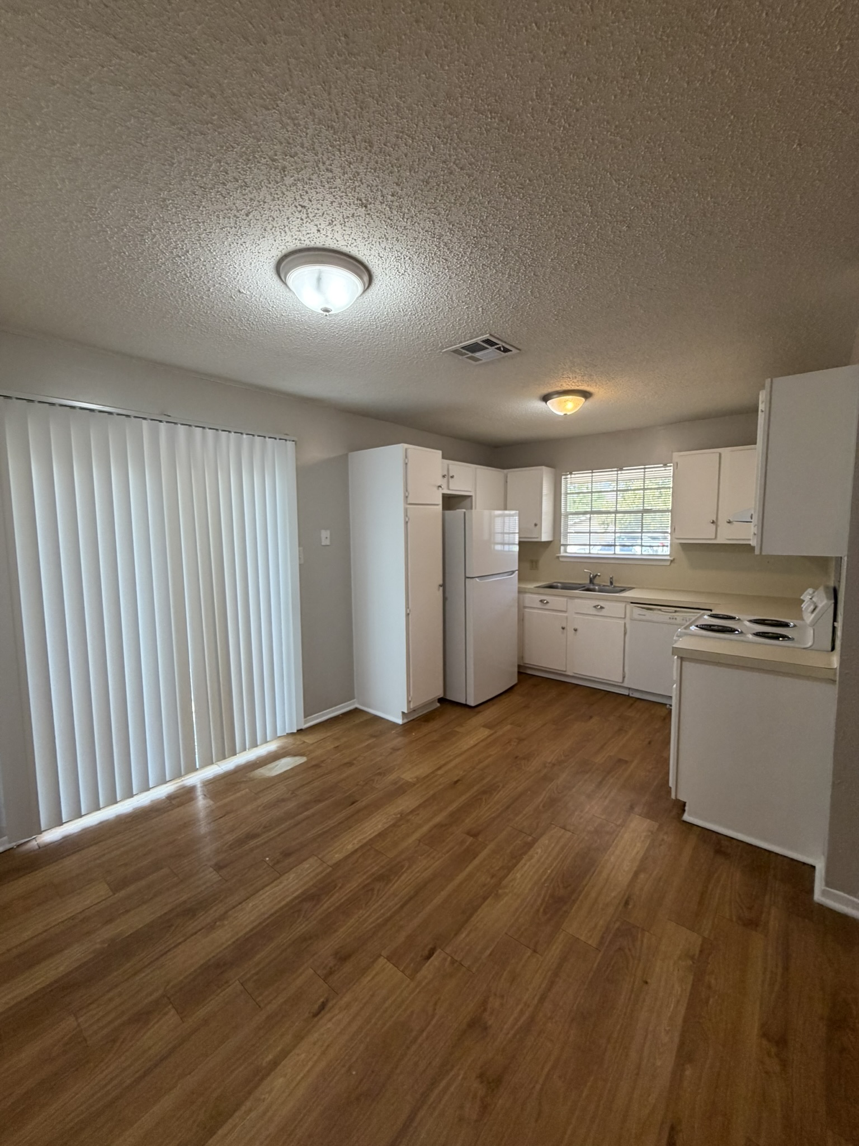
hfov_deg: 85.7
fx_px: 463
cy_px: 573
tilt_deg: -5.7
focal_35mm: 14
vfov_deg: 102.1
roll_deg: +0.8
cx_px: 430
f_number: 2.2
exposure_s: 1/60
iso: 160
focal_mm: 2.22
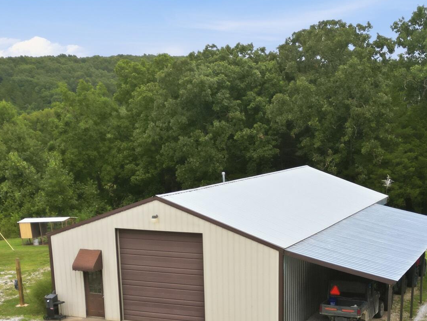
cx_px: 254
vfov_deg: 24.9
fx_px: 691
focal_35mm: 56
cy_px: 318
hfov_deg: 34.2
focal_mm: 6.7
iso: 130
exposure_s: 1/2000
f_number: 1.7
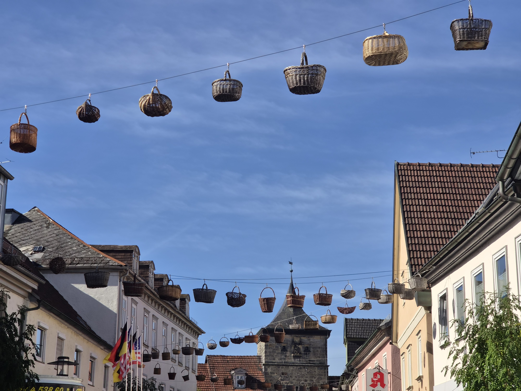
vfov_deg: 21.3
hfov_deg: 28.2
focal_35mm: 69
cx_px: 260
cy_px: 196
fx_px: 1039
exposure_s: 1/1148
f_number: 2.4
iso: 25
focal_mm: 7
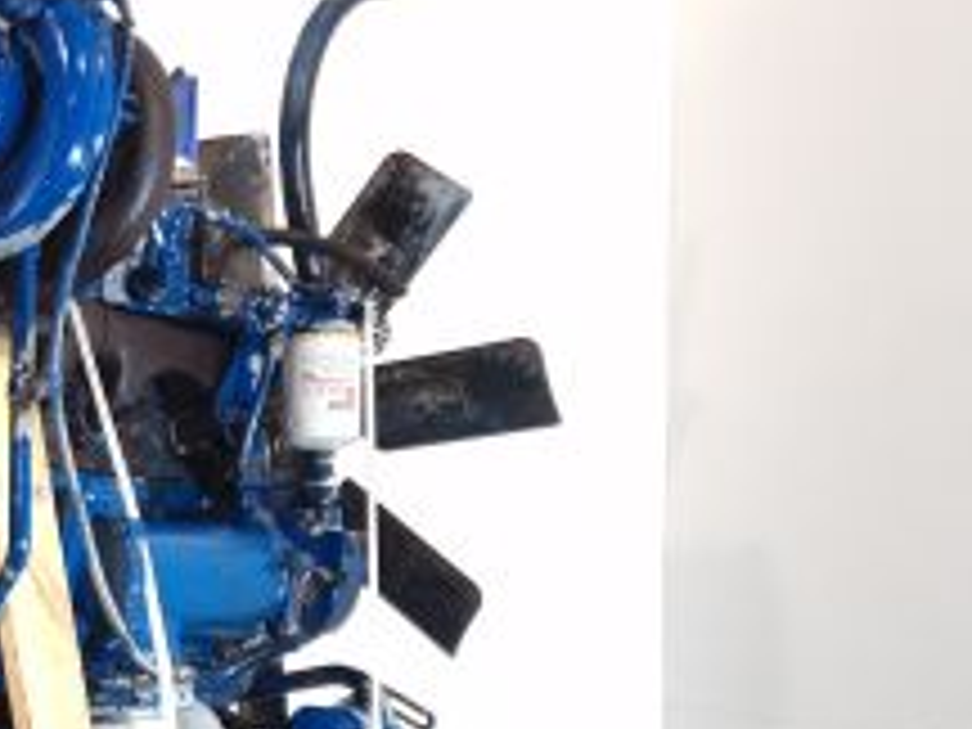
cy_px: 608
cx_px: -230
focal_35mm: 64
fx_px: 1797
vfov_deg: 22.5
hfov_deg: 26.5
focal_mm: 6.4
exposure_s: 1/50
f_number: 1.8
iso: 100
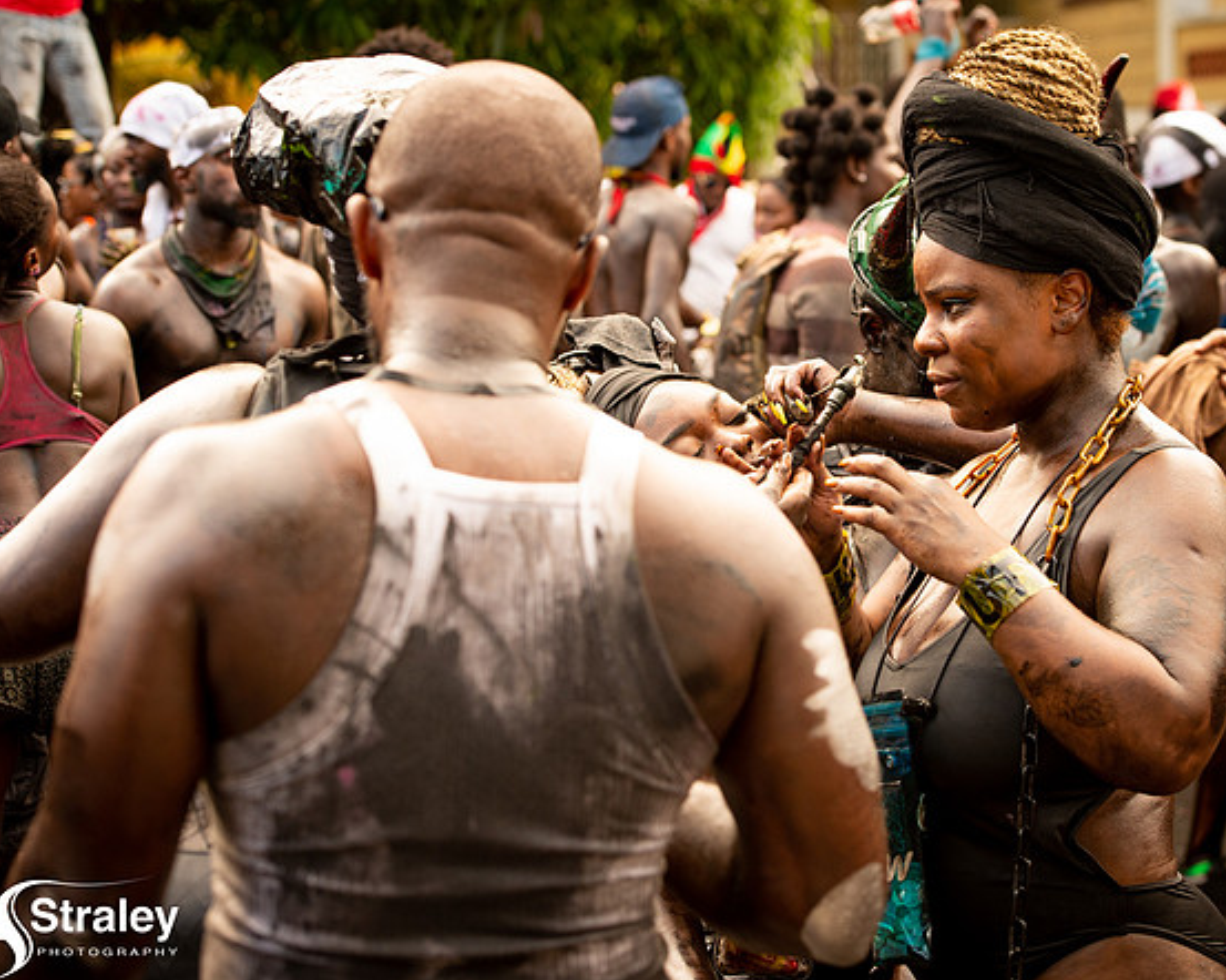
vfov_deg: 18.3
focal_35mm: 84
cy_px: 465
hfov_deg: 22.7
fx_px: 3047
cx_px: 749
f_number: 5
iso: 800
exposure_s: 1/320
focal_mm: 70
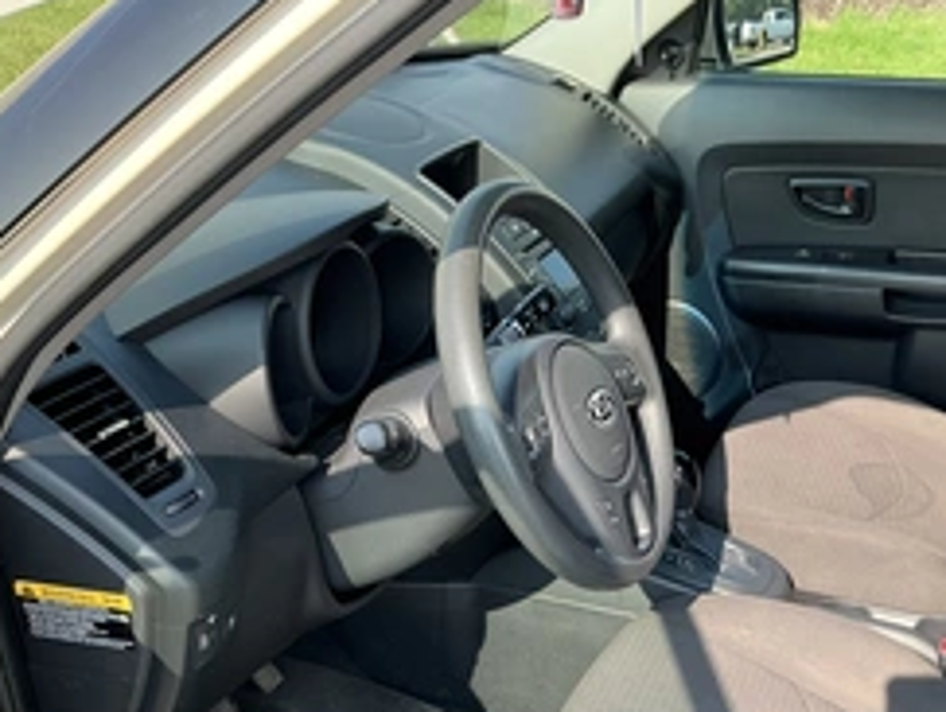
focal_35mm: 46
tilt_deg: -30.8
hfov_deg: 40.6
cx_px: 635
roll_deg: -5.8
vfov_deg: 30.8
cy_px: 576
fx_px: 1259
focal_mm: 3
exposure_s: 1/276
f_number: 1.8
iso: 25
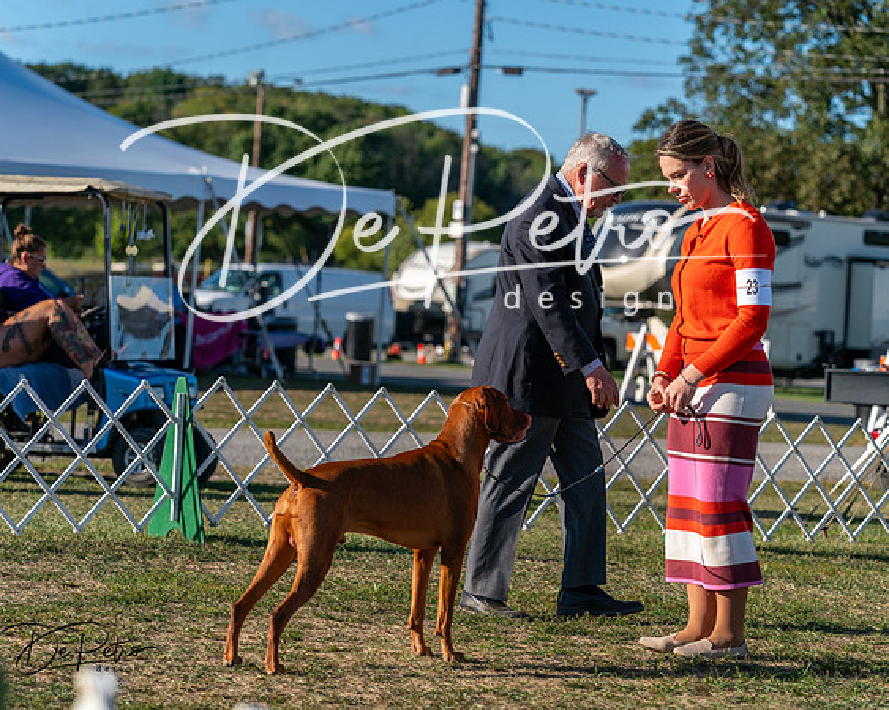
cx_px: 444
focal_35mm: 123
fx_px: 3229
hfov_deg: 15.7
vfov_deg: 12.6
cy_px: 355
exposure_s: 1/1250
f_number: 4.5
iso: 125
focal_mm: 109
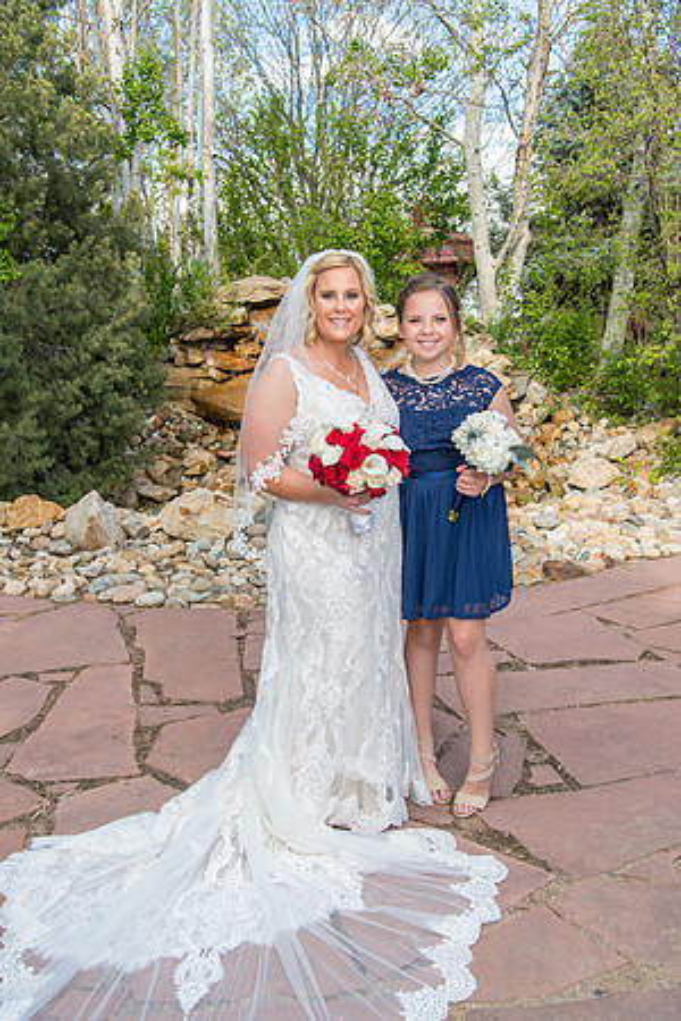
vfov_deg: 54.4
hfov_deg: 37.9
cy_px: 510
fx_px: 993
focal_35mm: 35
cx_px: 340
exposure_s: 1/250
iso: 100
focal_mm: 35
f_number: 5
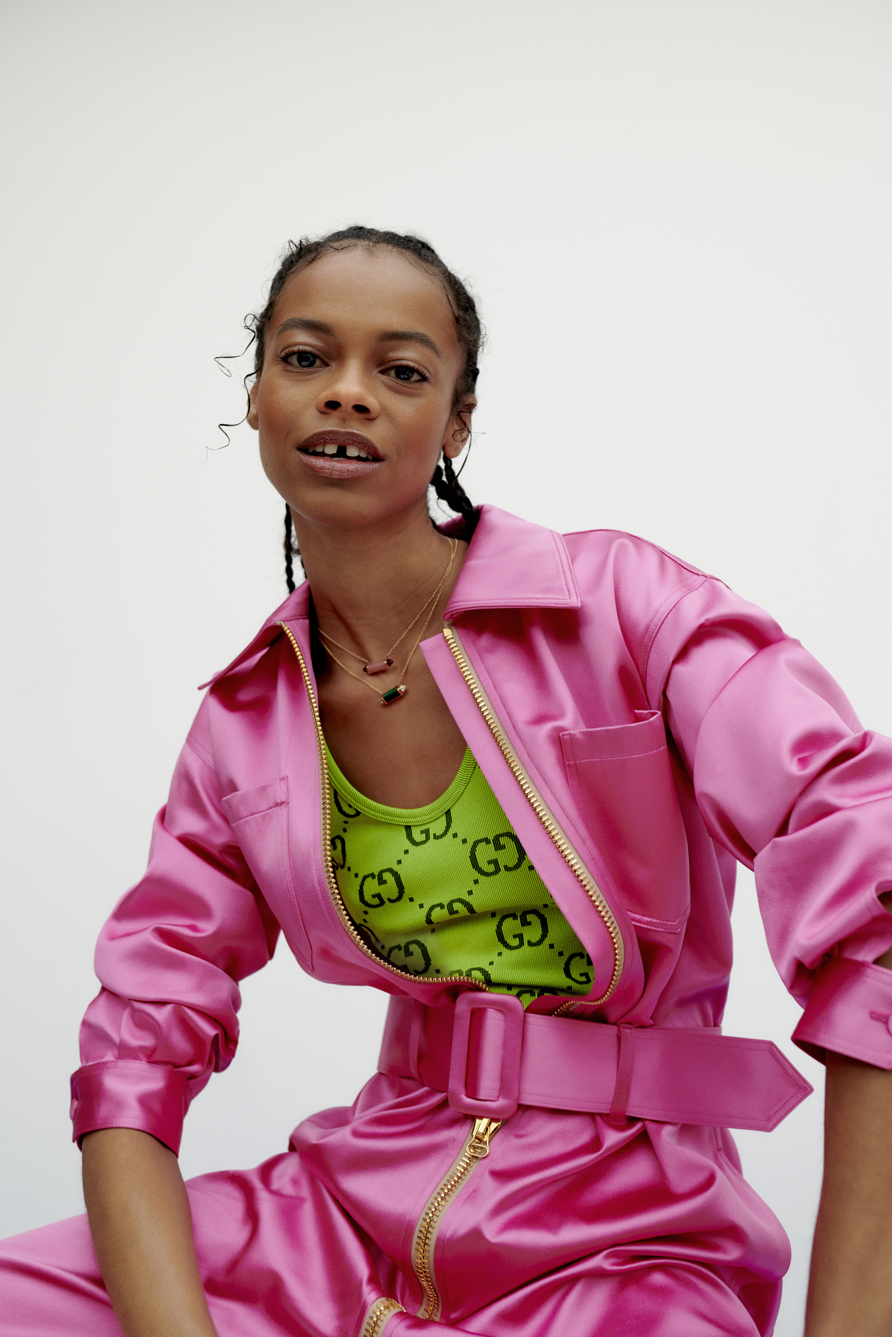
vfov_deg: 54.4
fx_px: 1301
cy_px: 668
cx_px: 446
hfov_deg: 37.9
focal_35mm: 35
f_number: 4.5
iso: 400
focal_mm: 35
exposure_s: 1/160
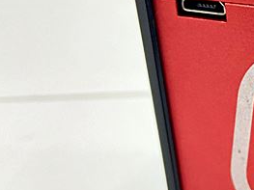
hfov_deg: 21.5
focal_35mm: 76
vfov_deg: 19.4
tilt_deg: -26.1
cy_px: 93
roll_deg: -1.3
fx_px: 557
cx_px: 382
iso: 250
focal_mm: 4.25
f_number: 1.8
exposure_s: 1/50
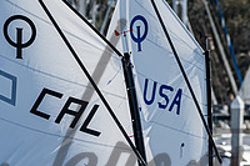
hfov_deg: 2.6
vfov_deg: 1.8
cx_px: 200
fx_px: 5419
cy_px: 201
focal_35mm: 781
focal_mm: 230
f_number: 9
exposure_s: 1/1000
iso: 320
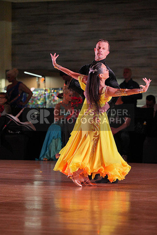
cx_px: 78
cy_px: 118
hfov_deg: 7.8
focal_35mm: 176
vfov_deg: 11.7
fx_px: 1151
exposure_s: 1/500
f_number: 4
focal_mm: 176
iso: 2500
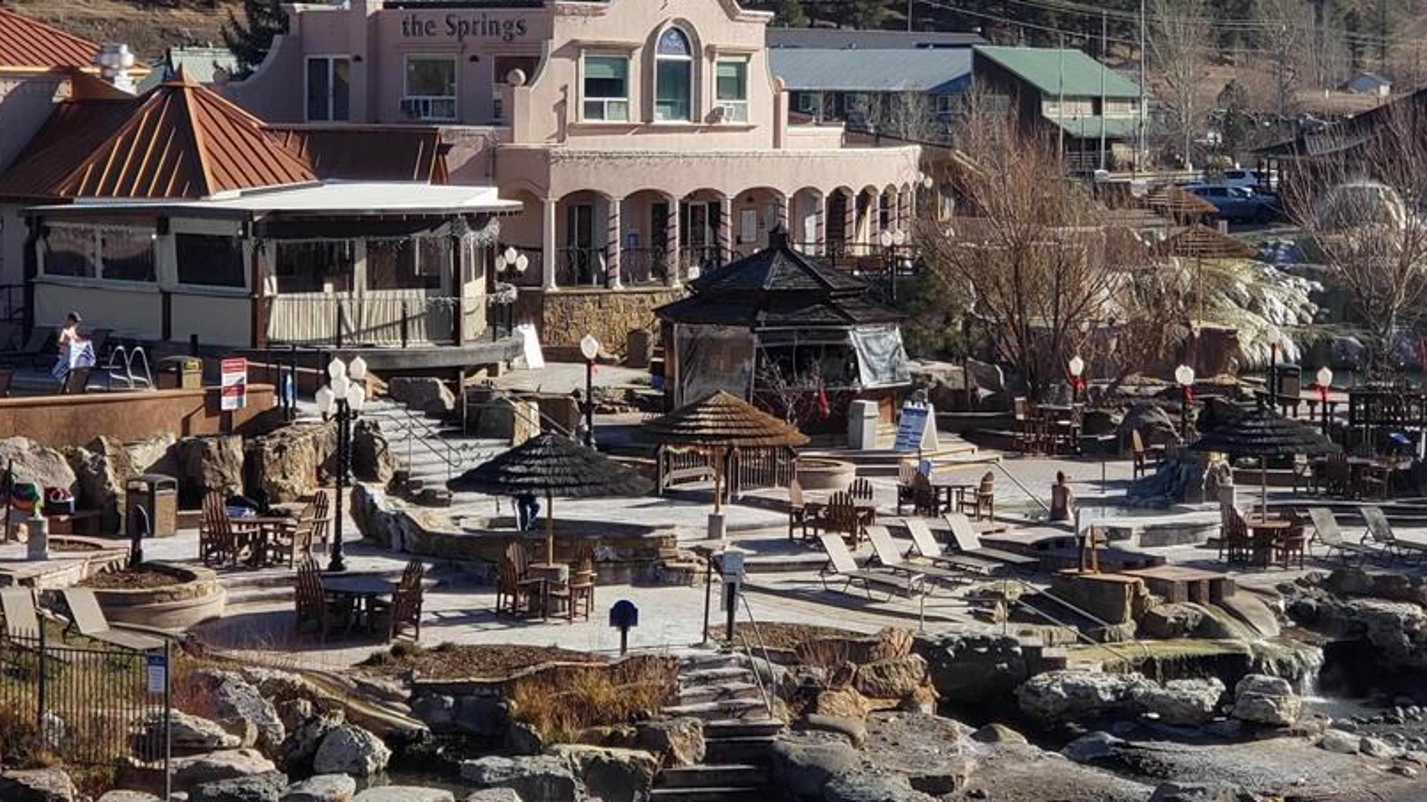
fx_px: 2724
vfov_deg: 16.7
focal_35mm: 72
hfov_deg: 29.4
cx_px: 754
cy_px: 250
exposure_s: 1/730
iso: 32
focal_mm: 6
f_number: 2.4
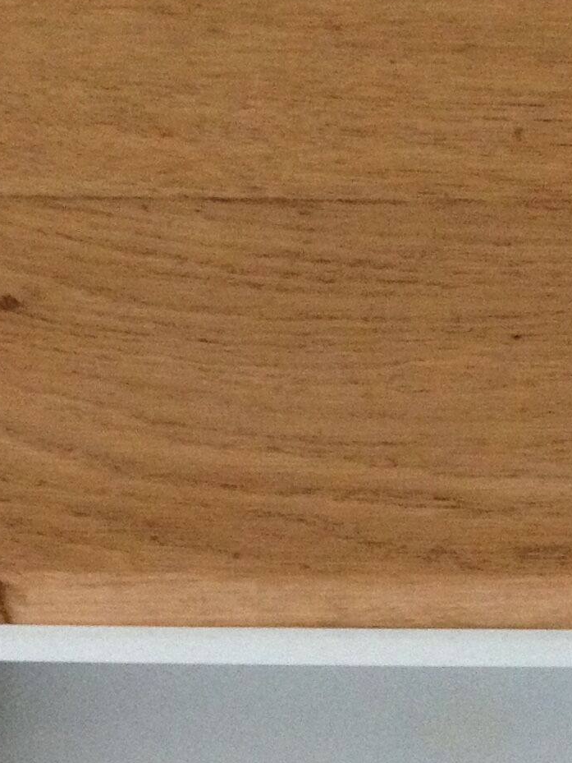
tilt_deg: -57.8
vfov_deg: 15.3
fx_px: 2709
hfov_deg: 12.1
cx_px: 272
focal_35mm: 123
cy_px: 962
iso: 250
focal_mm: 4.28
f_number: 2.4
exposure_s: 1/20
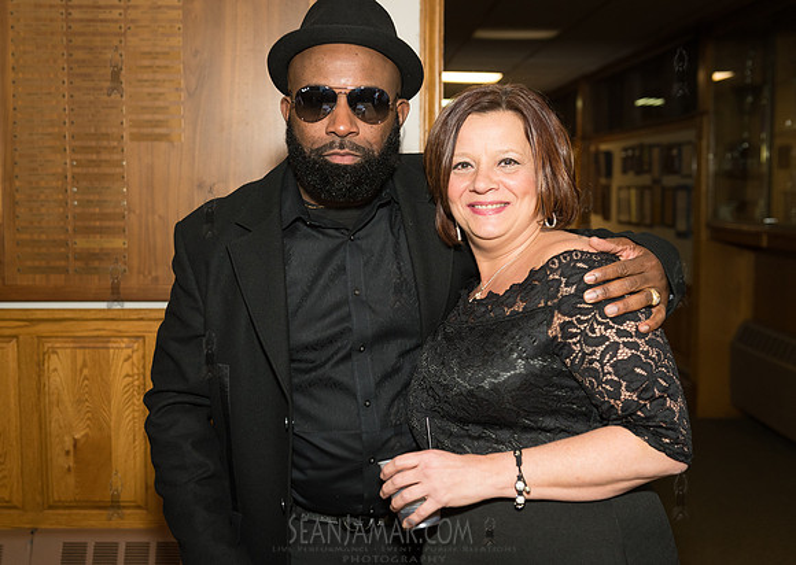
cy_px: 282
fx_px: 1059
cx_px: 373
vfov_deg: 29.9
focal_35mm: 47
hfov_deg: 41.2
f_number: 4
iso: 1600
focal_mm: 45
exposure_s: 1/320
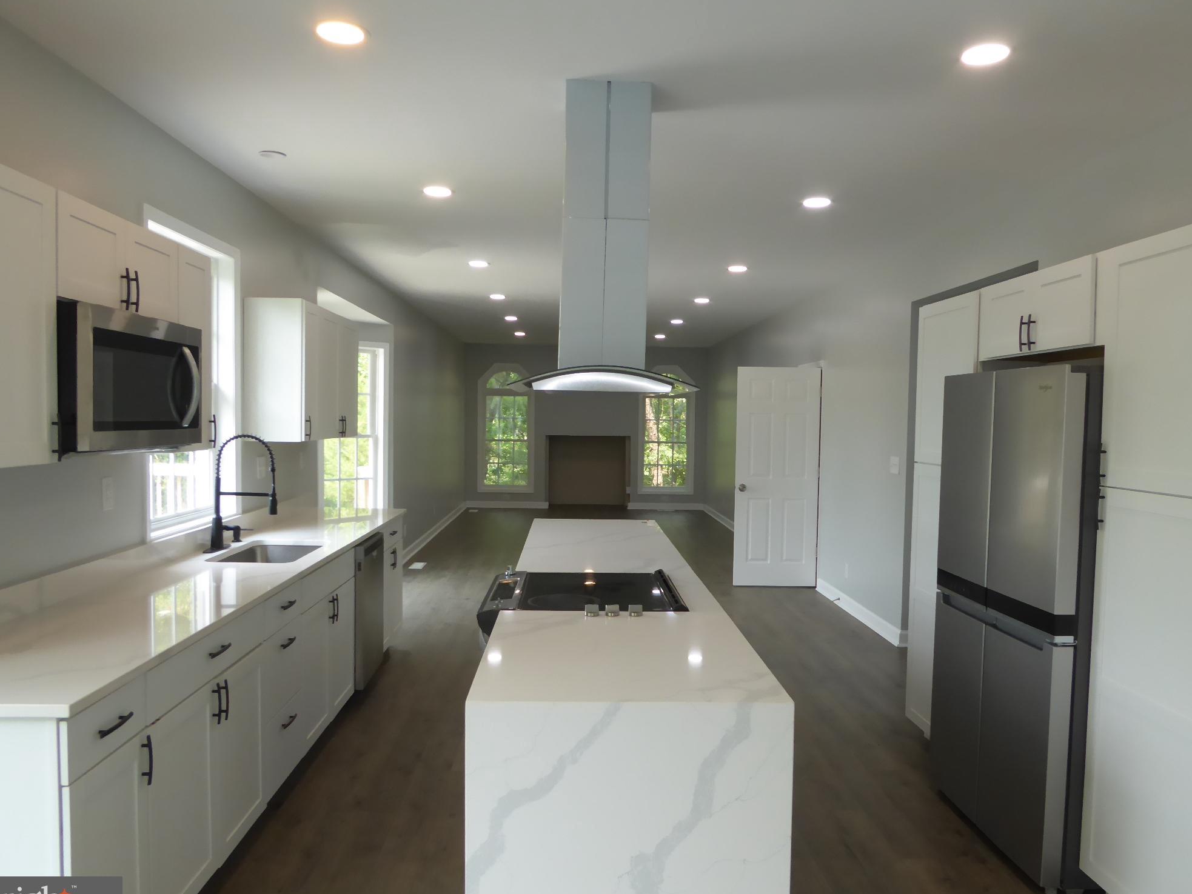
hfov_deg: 69.4
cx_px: 592
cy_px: 461
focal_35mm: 25
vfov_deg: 54.9
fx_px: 861
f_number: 4
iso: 200
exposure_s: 1/60
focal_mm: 4.3
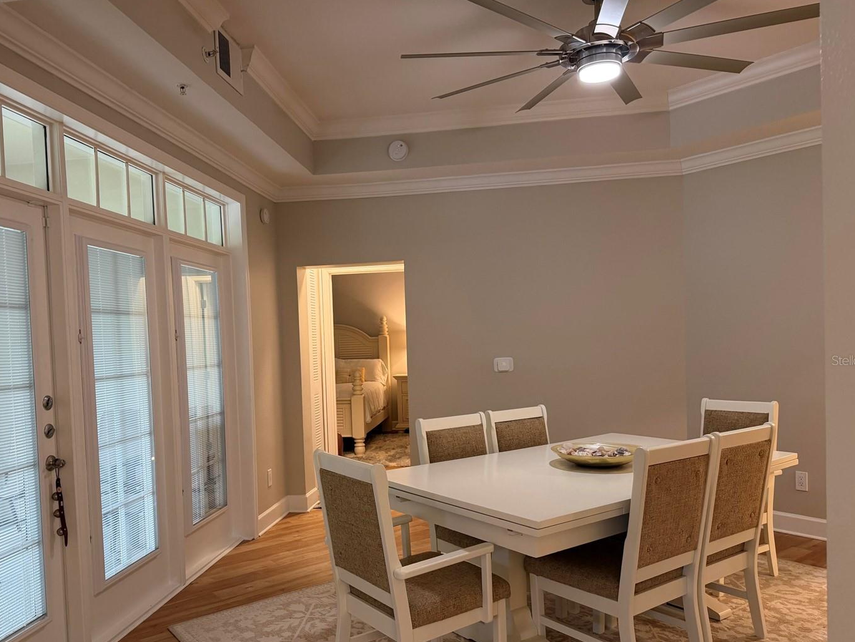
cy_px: 360
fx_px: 692
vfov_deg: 49.7
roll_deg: +2.6
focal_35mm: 28
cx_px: 392
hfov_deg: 63.3
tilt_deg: -1.8
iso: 250
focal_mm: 6.76
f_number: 1.78
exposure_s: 1/59
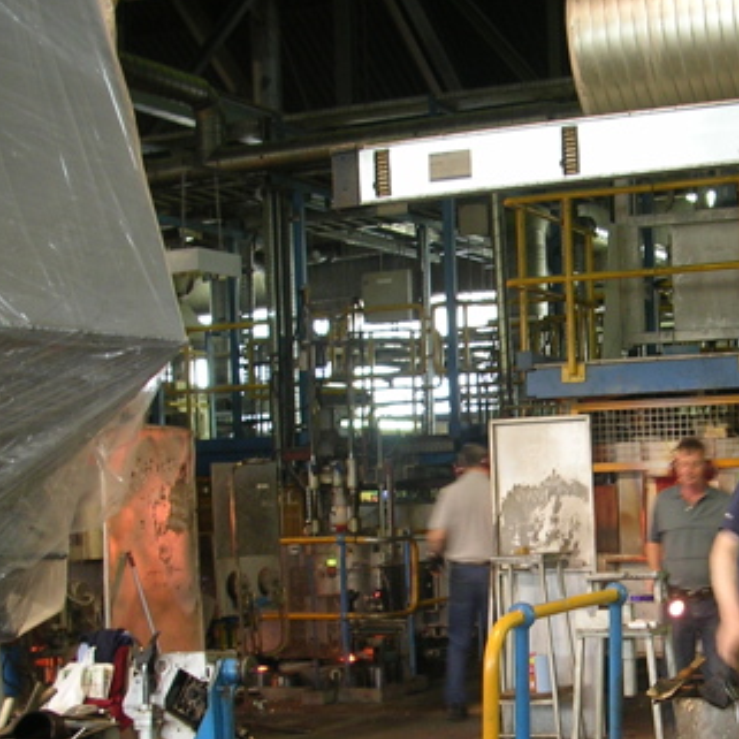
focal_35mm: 67
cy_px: 539
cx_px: 631
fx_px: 1618
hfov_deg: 25.1
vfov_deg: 25.5
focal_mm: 5.8
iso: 56
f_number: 2.8
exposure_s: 1/5.9
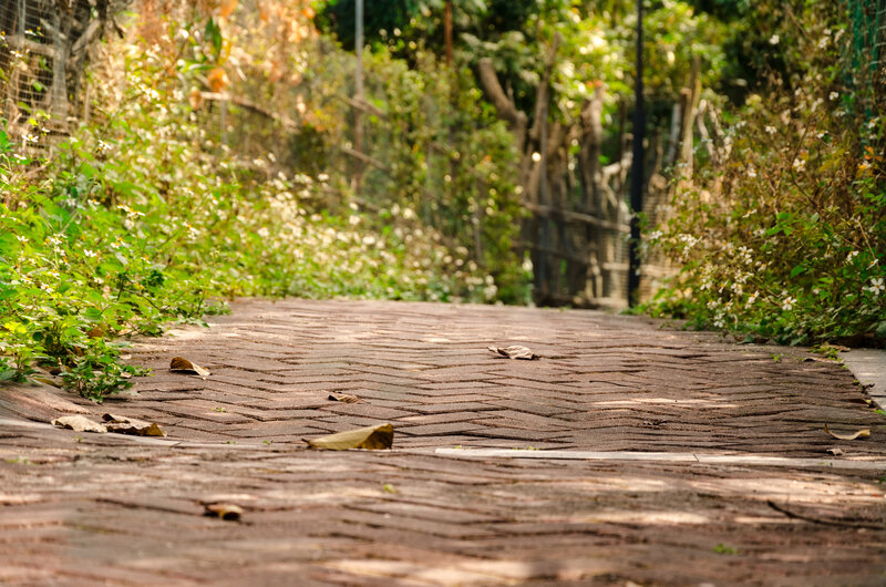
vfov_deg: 8.7
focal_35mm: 158
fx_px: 3869
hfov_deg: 13.1
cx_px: 443
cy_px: 294
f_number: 5.6
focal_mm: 105
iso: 250
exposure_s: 1/200
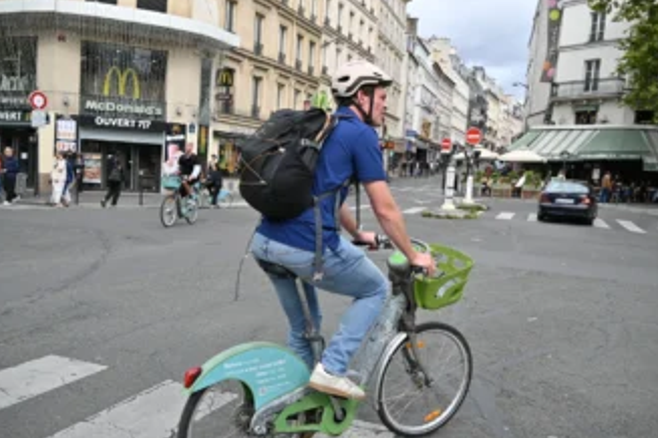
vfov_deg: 40.0
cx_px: 326
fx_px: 603
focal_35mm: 33
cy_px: 230
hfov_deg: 57.2
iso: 100
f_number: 4
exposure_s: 1/500
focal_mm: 18
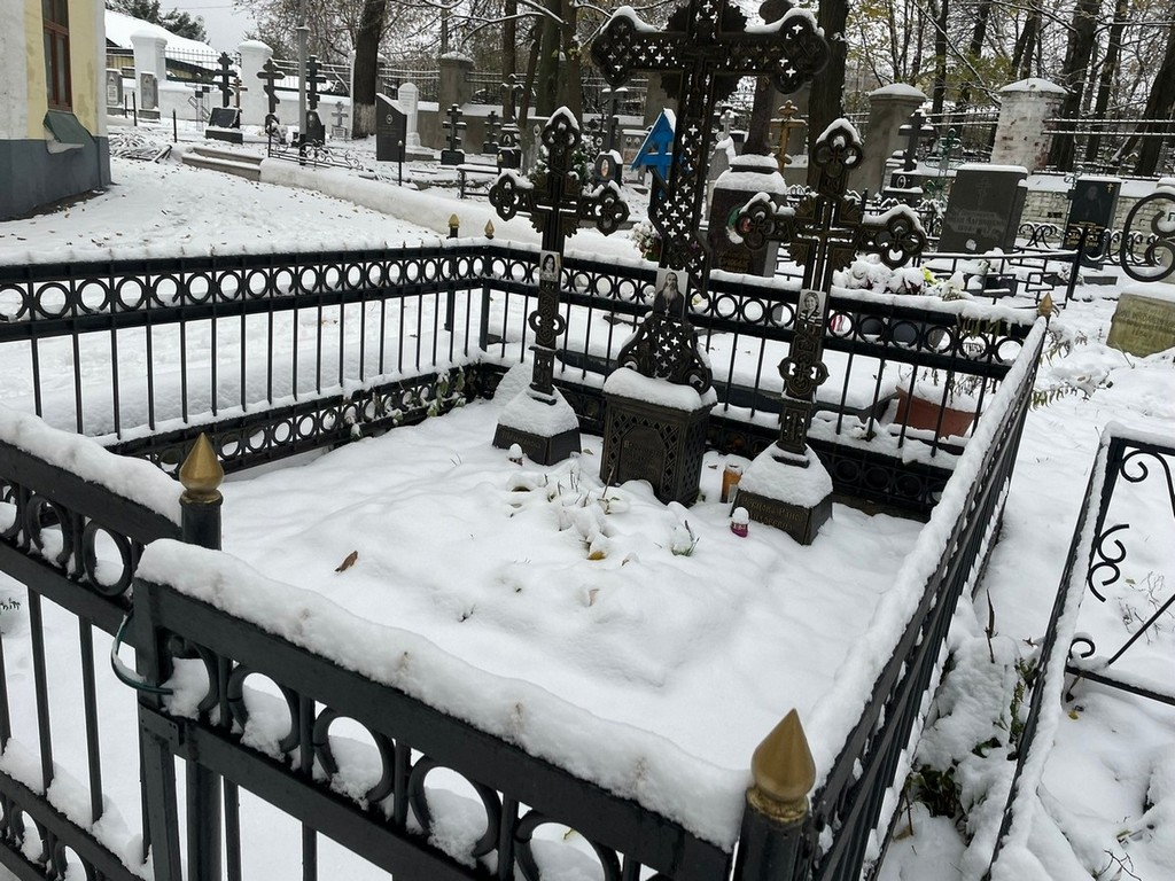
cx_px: 588
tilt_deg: -15.3
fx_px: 883
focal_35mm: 26
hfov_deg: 67.3
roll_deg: -4.9
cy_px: 440
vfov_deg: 53.1
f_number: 1.6
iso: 50
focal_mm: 4.2
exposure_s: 1/121
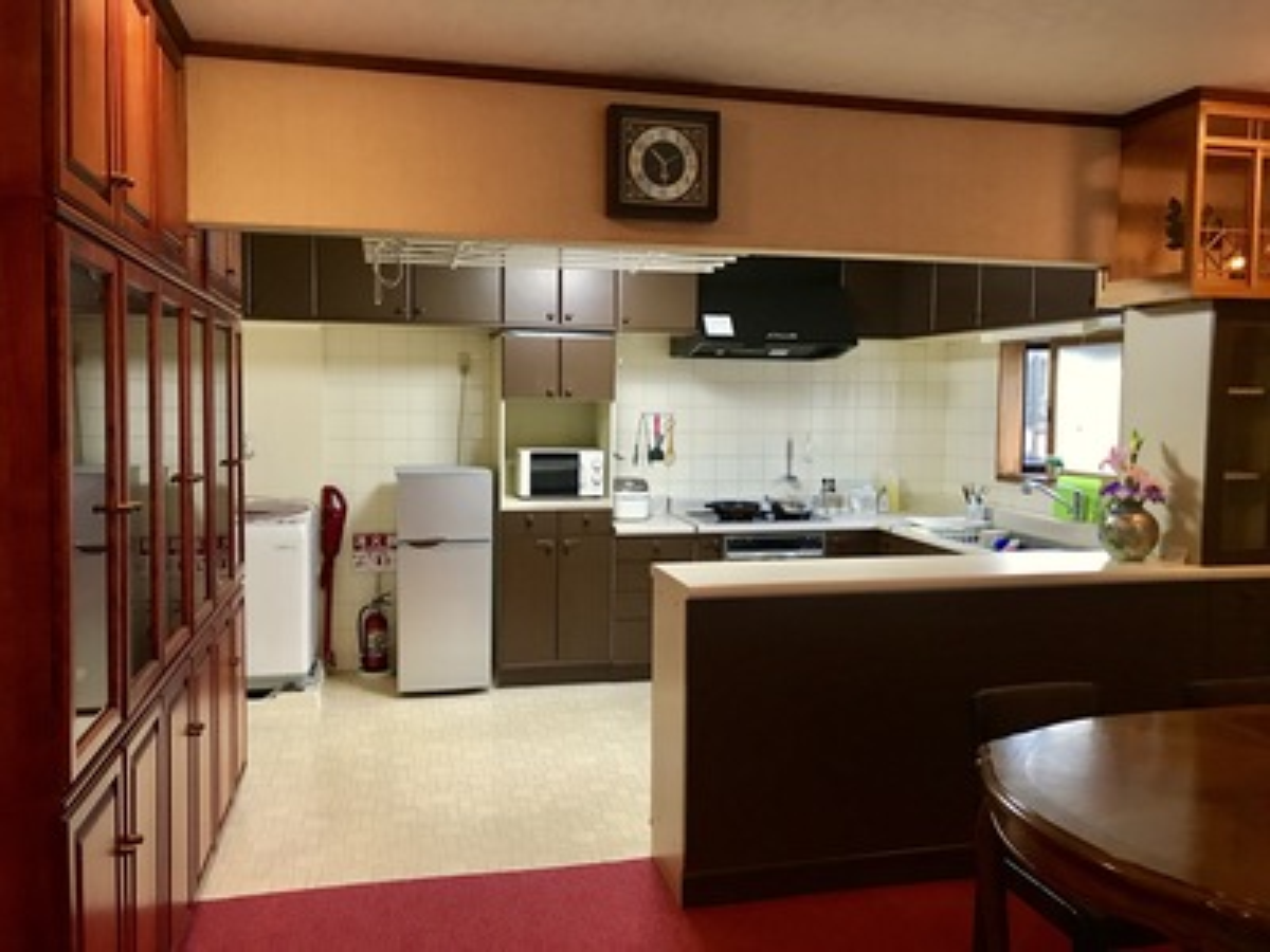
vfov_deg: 49.7
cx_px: 635
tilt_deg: -3.0
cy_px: 476
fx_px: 1027
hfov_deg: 63.4
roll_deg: -0.6
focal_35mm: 28
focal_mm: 3.99
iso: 100
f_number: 1.8
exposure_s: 1/17
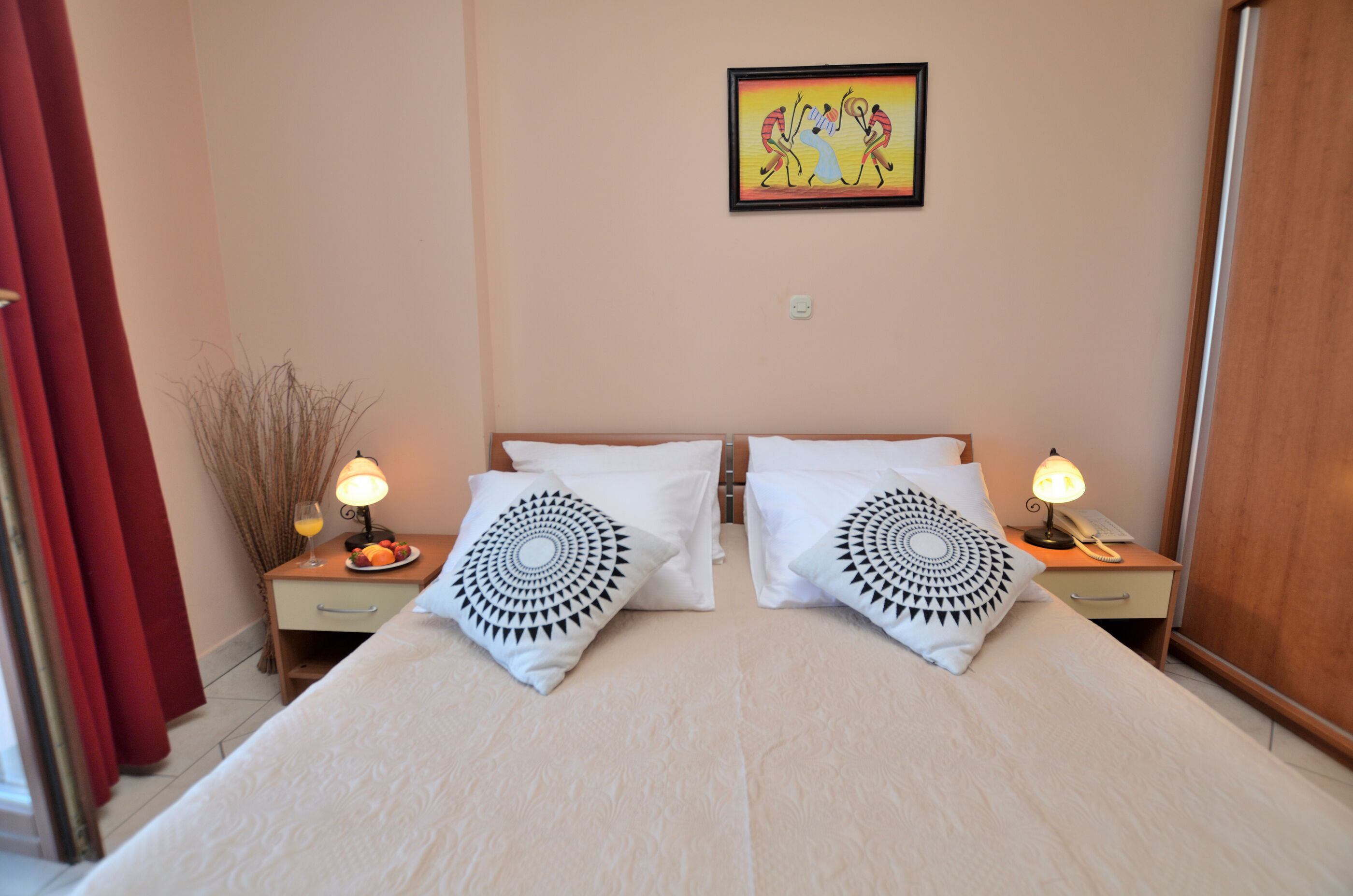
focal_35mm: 15
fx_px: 563
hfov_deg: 100.5
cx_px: 676
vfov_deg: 77.1
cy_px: 448
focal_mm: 10
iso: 200
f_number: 4.5
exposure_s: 1/80
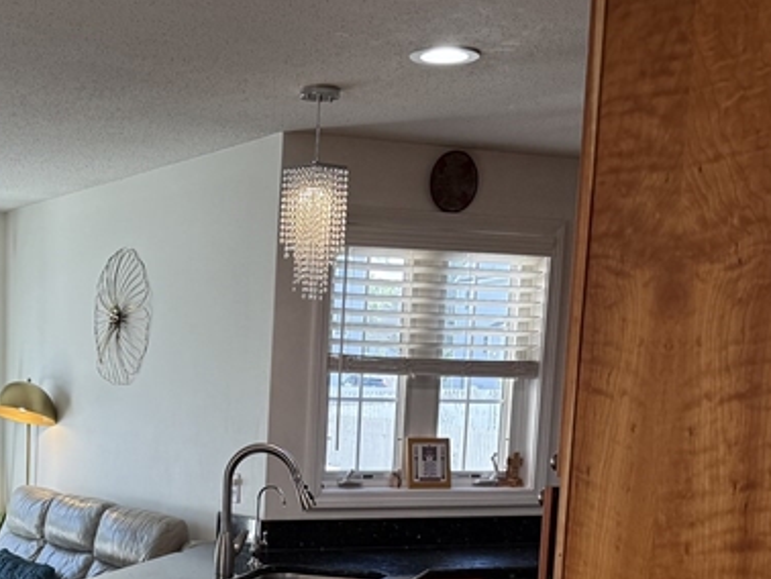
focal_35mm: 65
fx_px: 1449
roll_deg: -1.8
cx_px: 116
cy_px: 561
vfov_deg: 21.9
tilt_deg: -6.6
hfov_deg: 28.9
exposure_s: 1/240
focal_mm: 6.76
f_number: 1.78
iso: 125
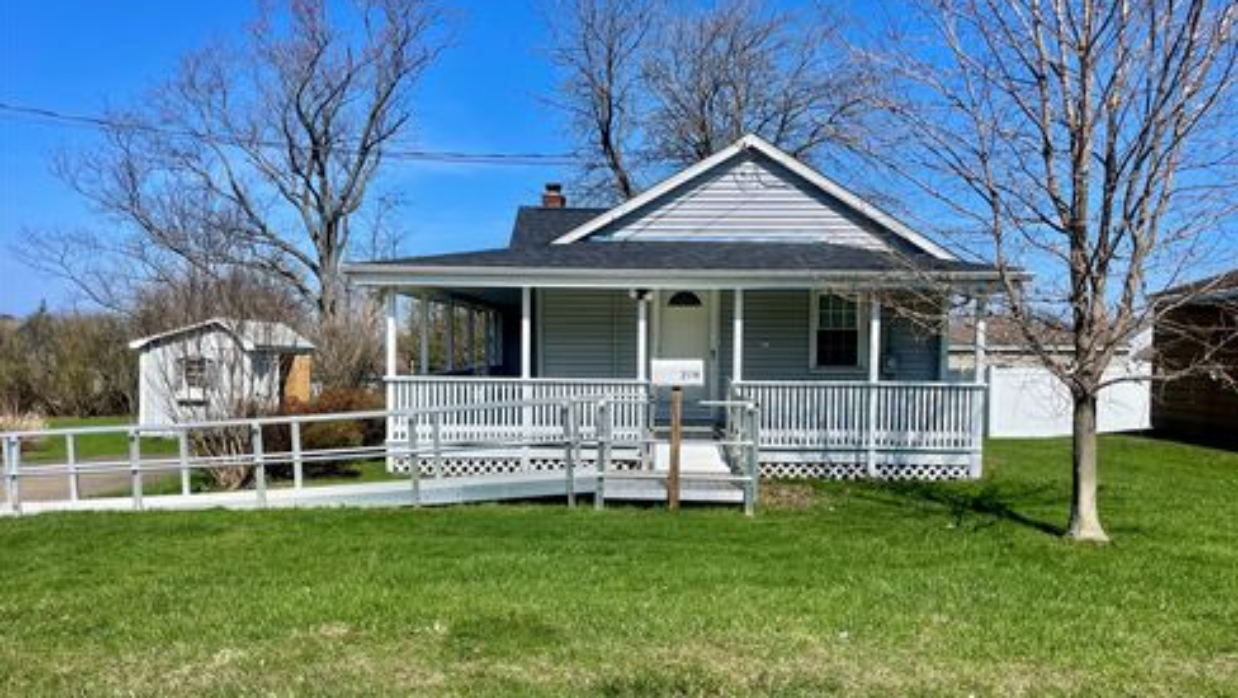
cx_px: 632
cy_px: 402
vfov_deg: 40.1
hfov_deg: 66.0
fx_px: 952
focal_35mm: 29
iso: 32
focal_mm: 4.2
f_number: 1.6
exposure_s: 1/5051
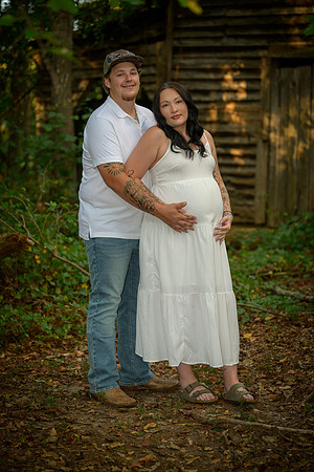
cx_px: 157
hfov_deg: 13.0
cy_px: 236
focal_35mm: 105
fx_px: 1374
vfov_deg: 19.5
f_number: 3.3
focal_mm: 105
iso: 200
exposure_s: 1/60
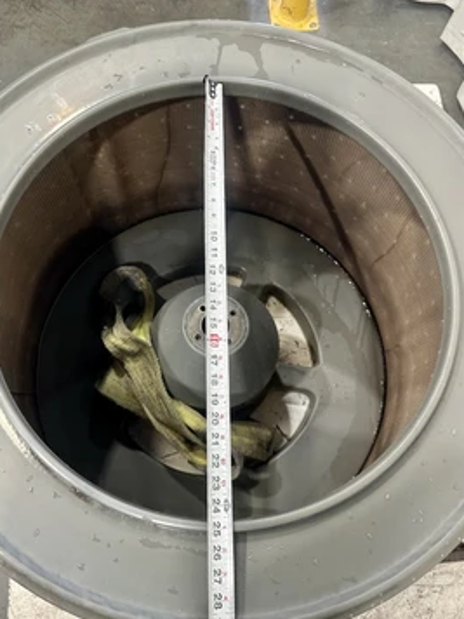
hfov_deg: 51.3
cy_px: 341
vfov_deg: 65.2
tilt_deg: -74.6
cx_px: 222
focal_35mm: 27
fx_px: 483
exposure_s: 1/60
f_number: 1.78
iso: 160
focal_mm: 6.86
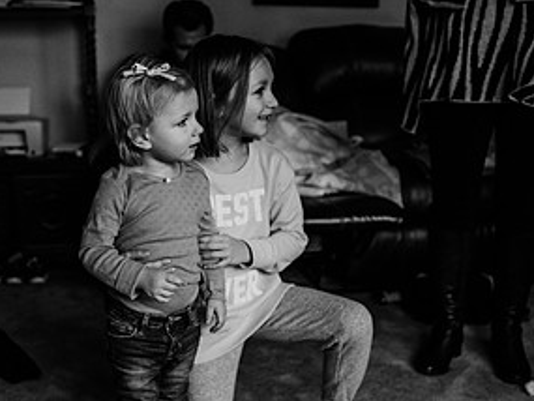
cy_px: 226
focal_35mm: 47
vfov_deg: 30.9
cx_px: 219
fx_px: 725
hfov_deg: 40.3
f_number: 1.8
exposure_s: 1/1600
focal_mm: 24
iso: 1000
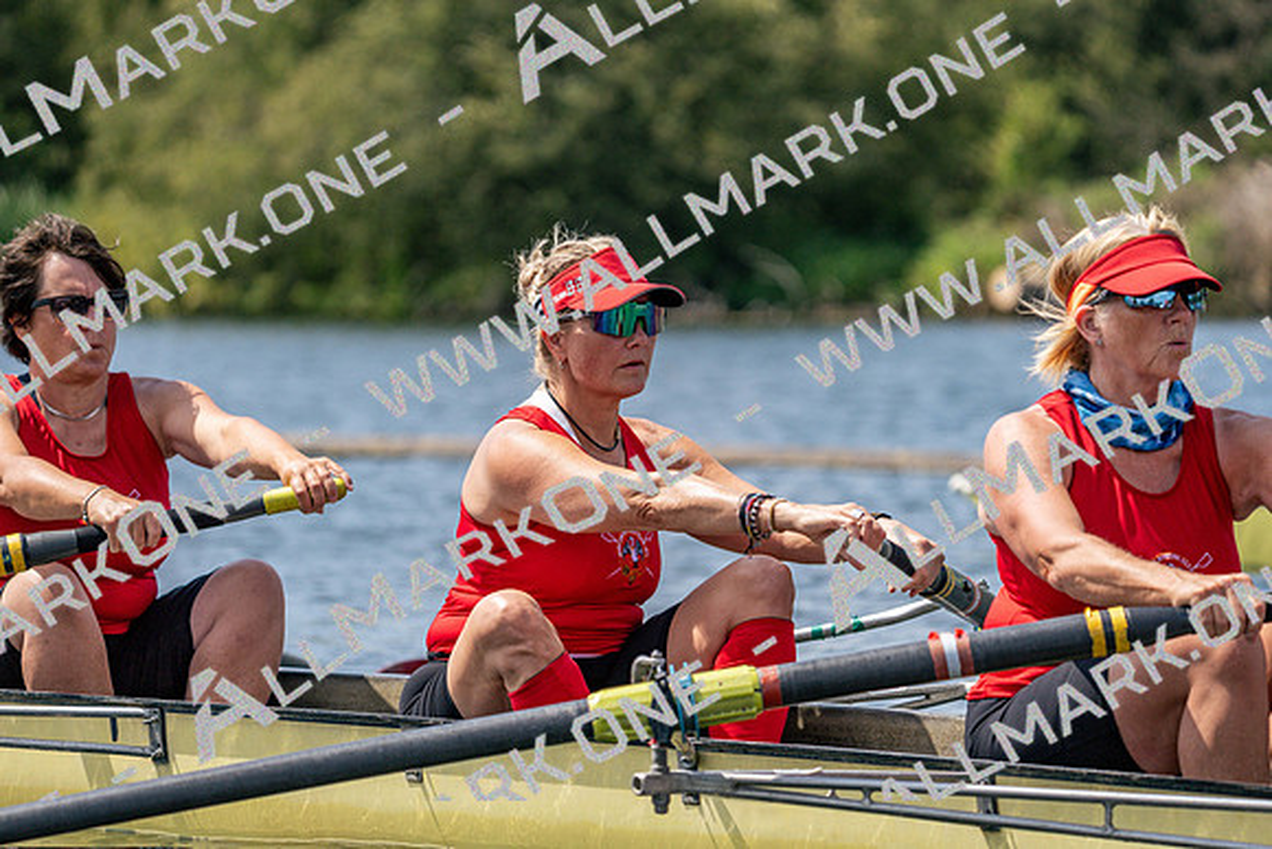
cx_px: 636
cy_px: 424
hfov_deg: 7.9
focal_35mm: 259
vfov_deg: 5.3
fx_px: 9153
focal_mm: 259
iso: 320
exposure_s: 1/2000
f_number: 5.6
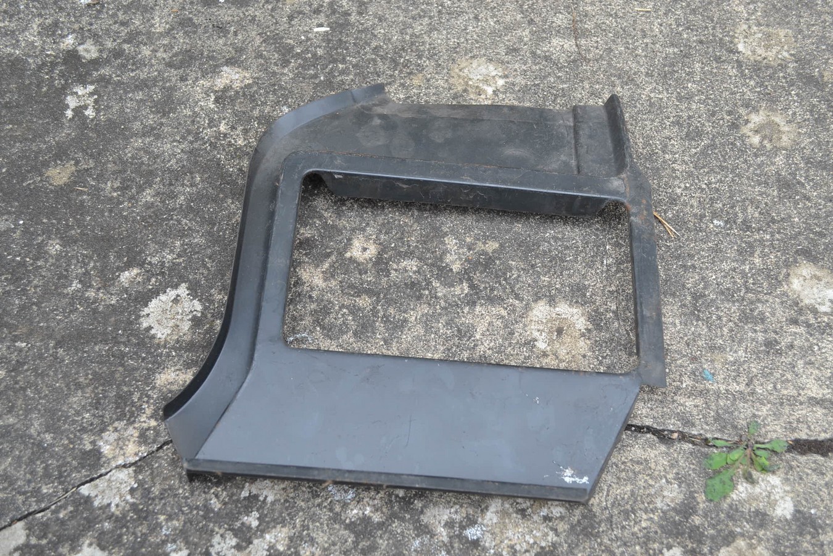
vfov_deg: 34.2
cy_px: 278
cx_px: 416
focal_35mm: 39
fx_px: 902
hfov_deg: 49.6
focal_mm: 26
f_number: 5.6
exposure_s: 1/125
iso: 280
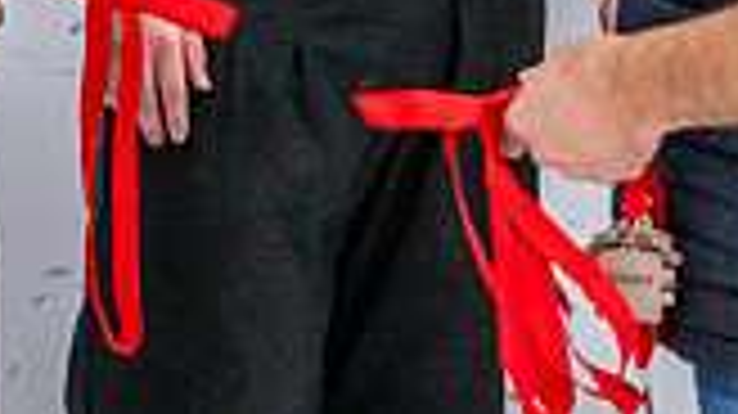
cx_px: -17
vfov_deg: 3.9
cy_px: -413
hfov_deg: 7.0
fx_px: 6043
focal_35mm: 309
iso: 3200
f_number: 2.8
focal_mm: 70
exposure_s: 1/1250
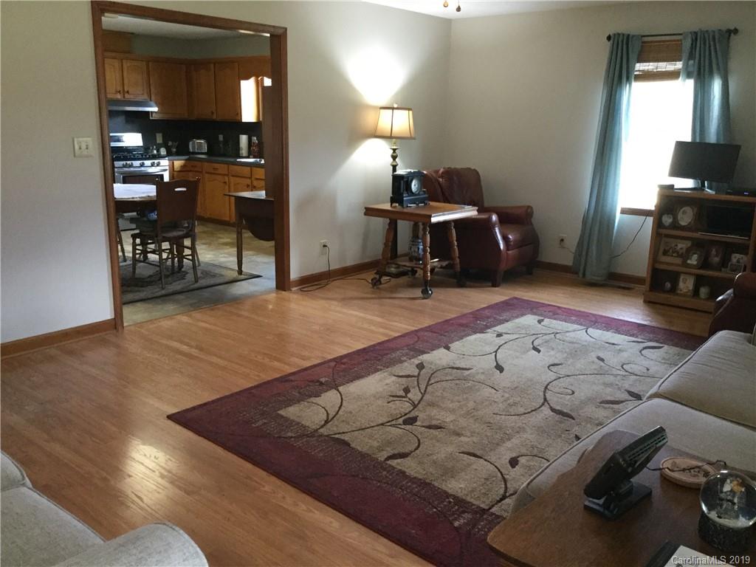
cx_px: 378
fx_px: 677
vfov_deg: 45.4
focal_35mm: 31
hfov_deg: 58.4
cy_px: 284
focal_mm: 3.3
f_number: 2.4
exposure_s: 1/33
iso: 200
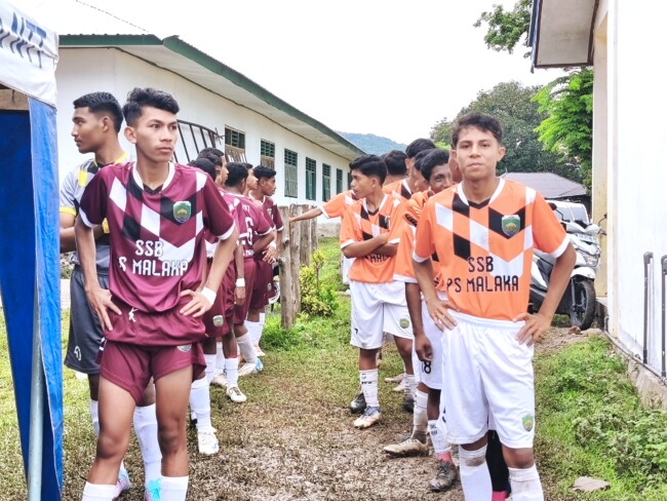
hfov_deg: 34.9
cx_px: 334
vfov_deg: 26.6
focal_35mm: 55
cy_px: 250
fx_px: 1060
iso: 125
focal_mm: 6.18
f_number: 1.65
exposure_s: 1/100
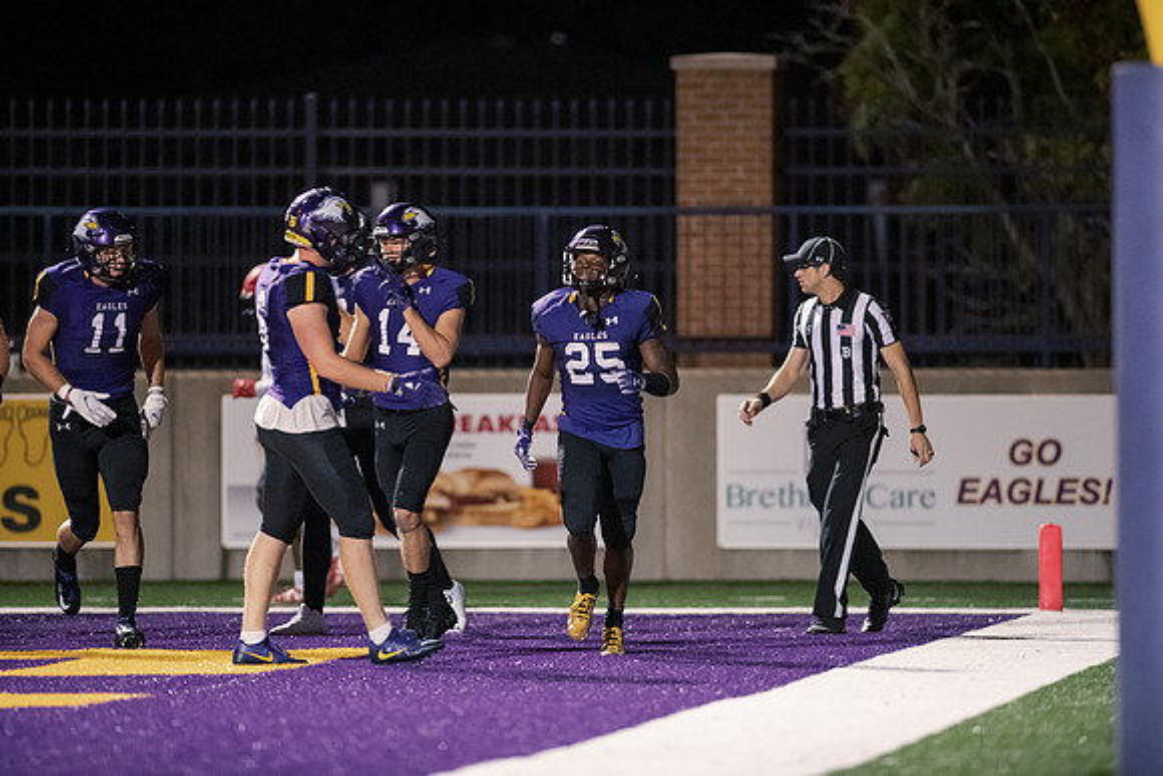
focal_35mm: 300
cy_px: 388
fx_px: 9693
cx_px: 582
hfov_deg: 6.9
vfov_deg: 4.6
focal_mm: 300
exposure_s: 1/800
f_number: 2.8
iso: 6400
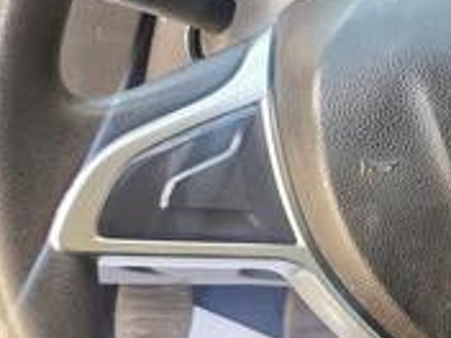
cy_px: 99
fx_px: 1303
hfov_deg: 16.9
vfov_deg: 14.8
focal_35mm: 100
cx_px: 761
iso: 100
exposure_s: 1/100
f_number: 1.6
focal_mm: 5.56
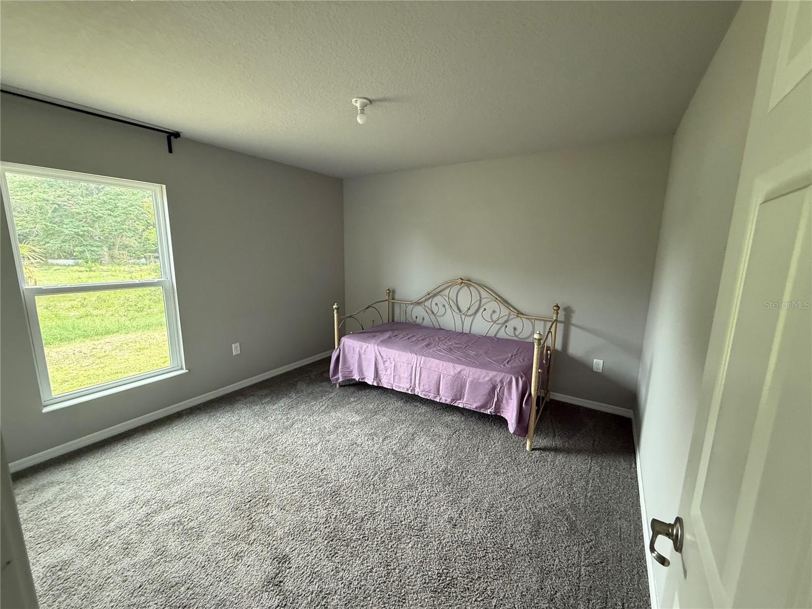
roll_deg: -0.7
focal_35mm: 14
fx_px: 328
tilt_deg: -9.0
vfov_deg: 85.7
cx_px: 406
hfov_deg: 102.1
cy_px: 304
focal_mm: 2.22
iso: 400
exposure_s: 1/79
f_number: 2.2
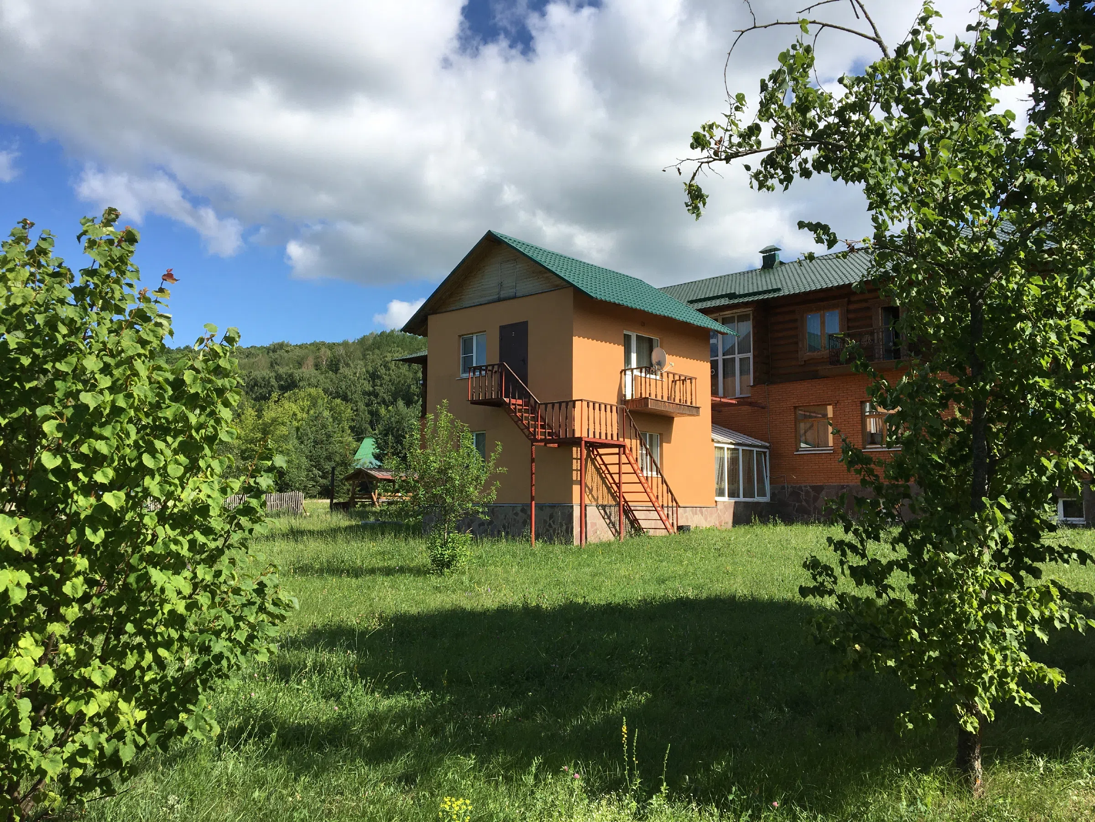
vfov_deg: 48.2
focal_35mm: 29
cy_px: 411
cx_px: 548
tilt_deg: +5.2
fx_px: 917
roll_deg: +2.7
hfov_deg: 61.7
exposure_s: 1/1709
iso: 25
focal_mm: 4.15
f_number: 2.2
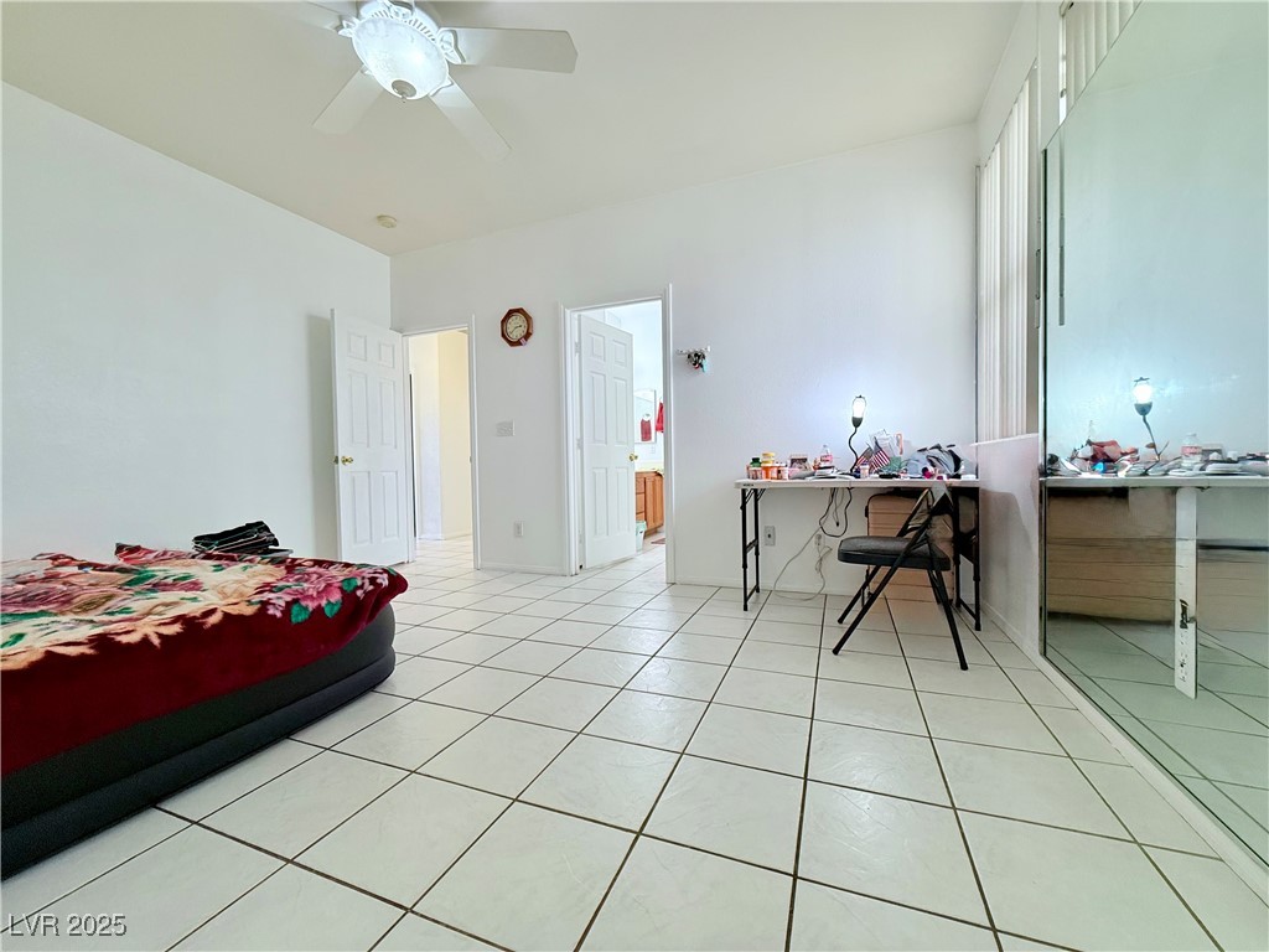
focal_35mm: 14
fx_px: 513
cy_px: 476
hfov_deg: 102.1
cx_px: 634
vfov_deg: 85.7
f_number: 2.2
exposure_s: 1/120
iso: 160
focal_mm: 2.22
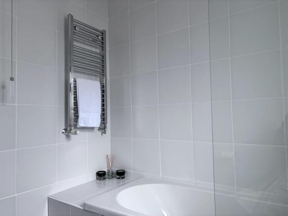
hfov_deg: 67.3
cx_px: 144
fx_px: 216
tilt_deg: +1.4
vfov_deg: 53.0
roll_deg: +1.4
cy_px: 108
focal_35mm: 26
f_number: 1.6
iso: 160
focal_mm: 5.96
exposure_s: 1/60
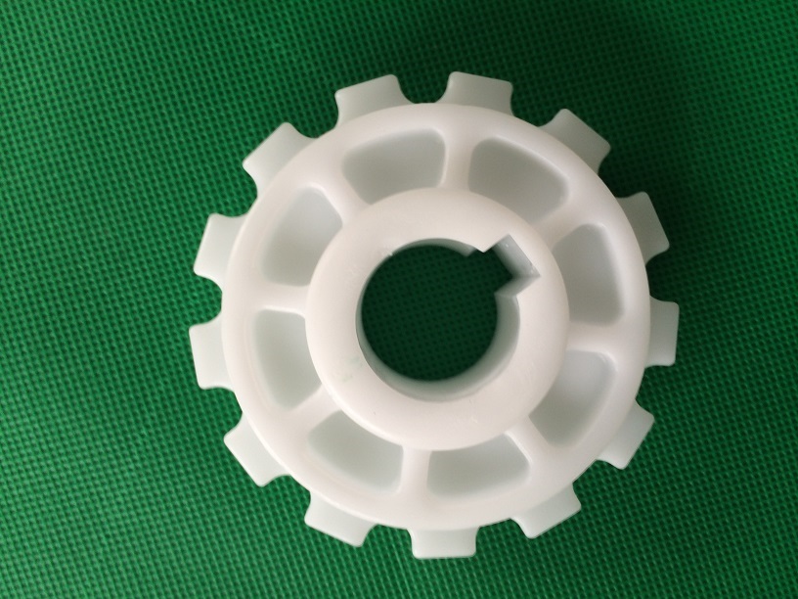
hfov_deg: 60.0
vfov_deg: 46.8
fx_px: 692
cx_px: 399
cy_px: 300
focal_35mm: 30
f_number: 2.2
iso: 32
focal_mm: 4.12
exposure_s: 1/50
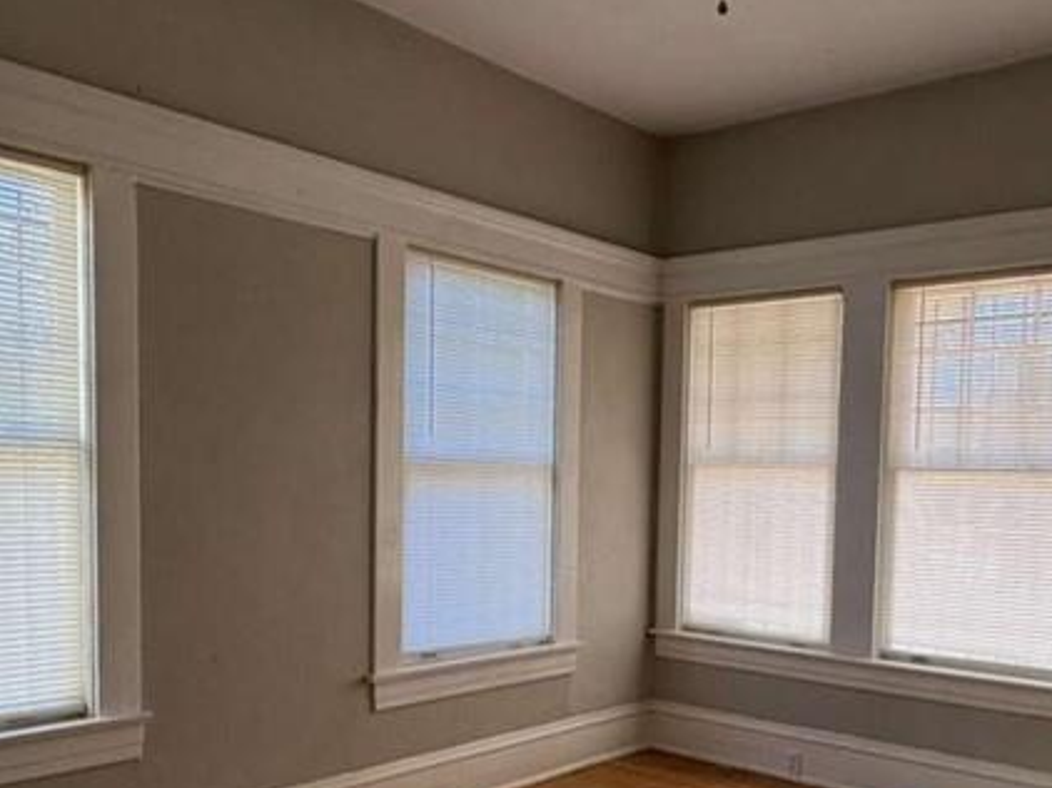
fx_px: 1033
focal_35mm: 34
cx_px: 676
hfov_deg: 53.2
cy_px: 544
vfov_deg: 41.1
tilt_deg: -2.8
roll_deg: -1.2
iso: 50
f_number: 2.2
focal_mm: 2.22
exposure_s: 1/122
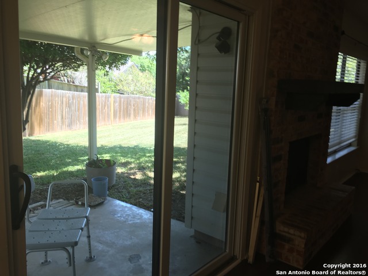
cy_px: 138
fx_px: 308
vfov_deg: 48.2
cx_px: 184
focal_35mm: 29
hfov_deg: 61.7
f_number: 2.2
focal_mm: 4.15
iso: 25
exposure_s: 1/60
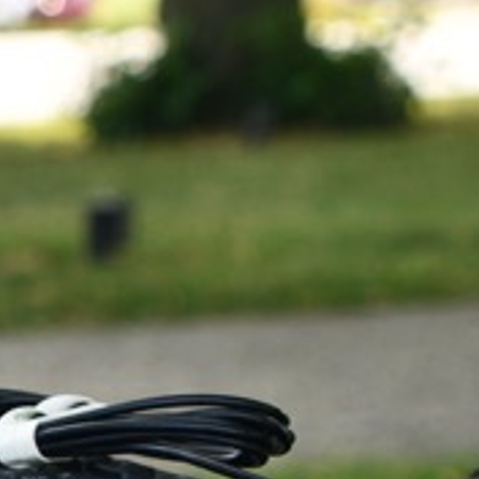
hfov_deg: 7.6
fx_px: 3538
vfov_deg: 7.6
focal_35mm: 226
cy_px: 659
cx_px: -240
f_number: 5.6
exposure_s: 1/250
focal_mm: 35
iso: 280
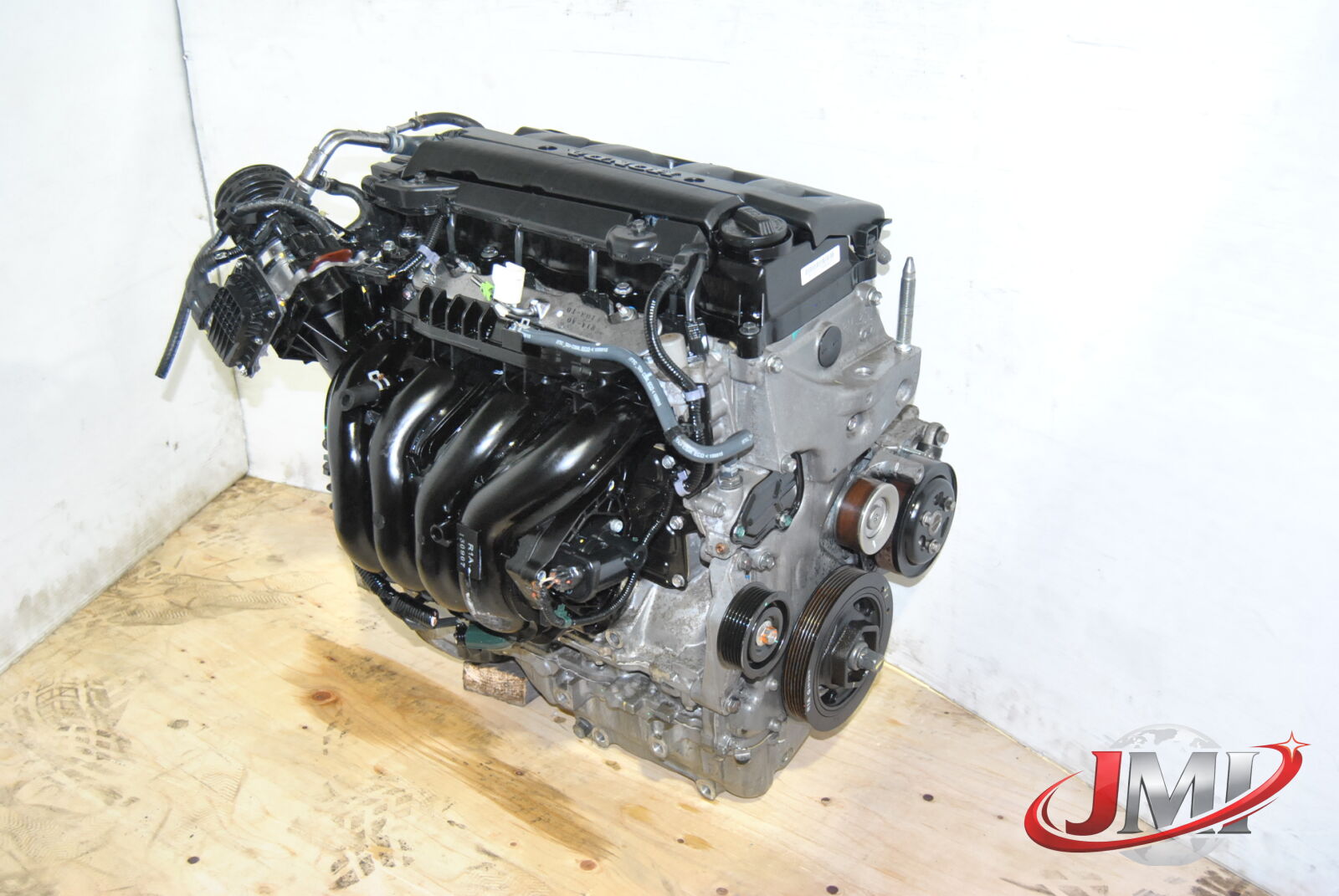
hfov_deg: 49.5
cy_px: 448
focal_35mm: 39
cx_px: 670
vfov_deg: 34.3
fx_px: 1452
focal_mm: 26
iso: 800
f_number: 5
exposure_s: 1/60
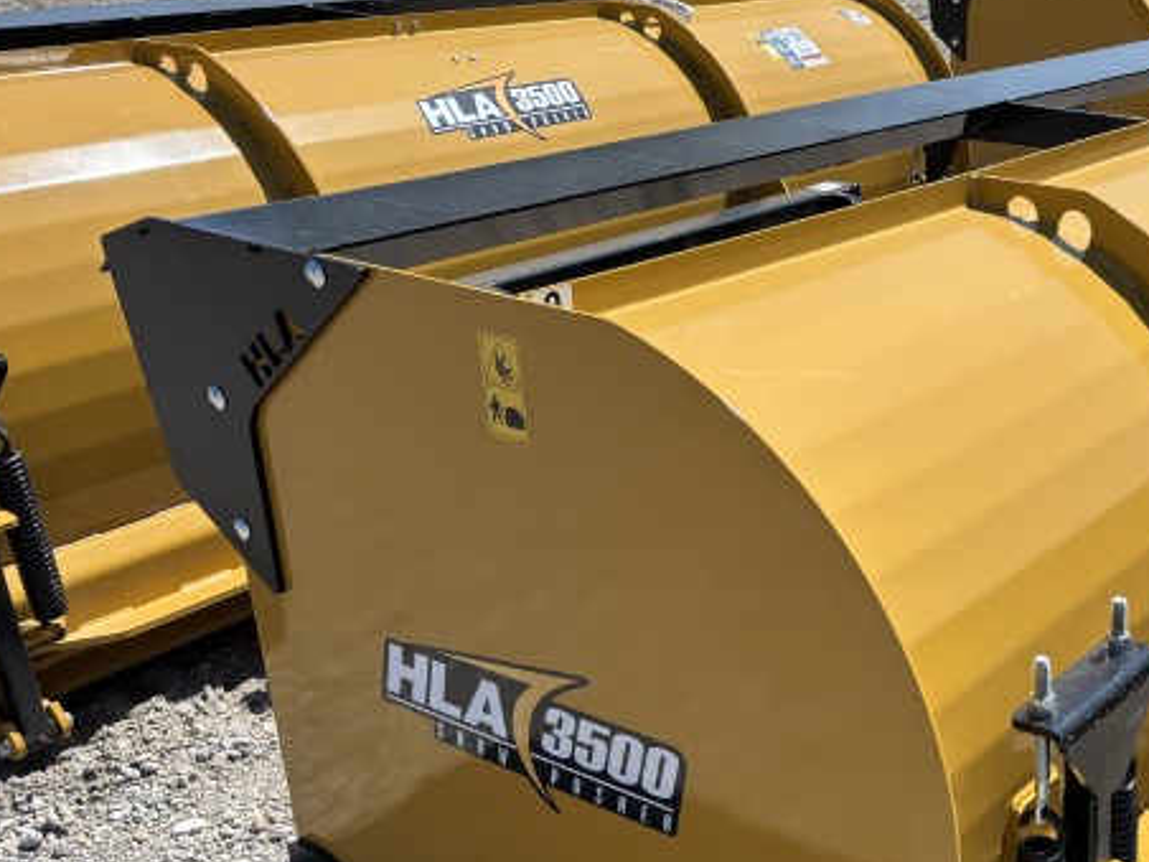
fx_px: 1527
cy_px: 600
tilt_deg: -25.7
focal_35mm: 46
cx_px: 984
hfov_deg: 39.0
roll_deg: +1.4
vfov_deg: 31.2
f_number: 1.6
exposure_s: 1/2933
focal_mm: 5.96
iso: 50
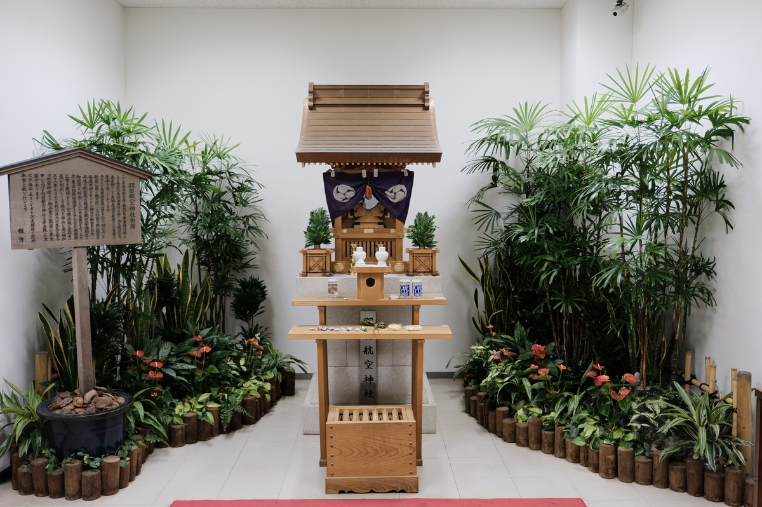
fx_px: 698
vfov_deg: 39.9
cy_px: 254
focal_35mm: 33
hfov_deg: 57.3
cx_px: 381
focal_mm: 22
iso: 800
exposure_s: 1/26
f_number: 2.8
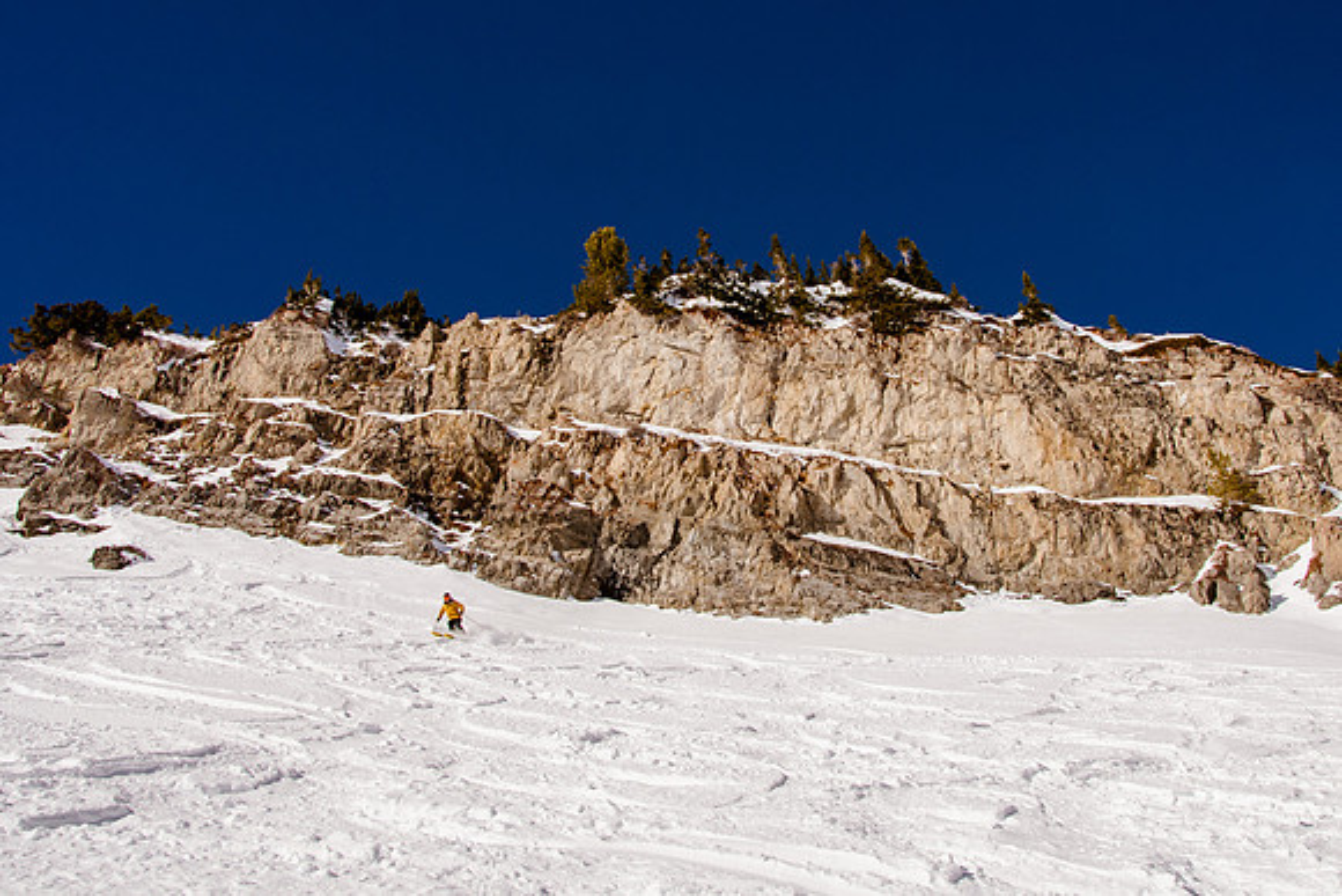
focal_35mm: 41
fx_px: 1527
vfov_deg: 32.5
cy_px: 340
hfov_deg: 47.3
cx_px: 754
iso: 400
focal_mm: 22
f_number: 16
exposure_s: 1/500
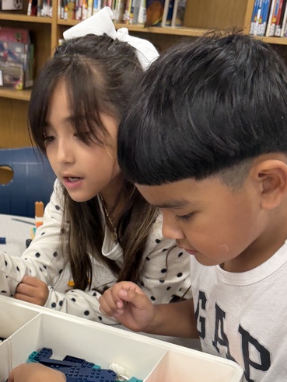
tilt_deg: -31.9
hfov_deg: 28.8
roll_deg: -4.4
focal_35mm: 50
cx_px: 82
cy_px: 349
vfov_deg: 35.7
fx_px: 553
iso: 100
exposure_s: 1/60
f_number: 1.78
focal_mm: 6.76
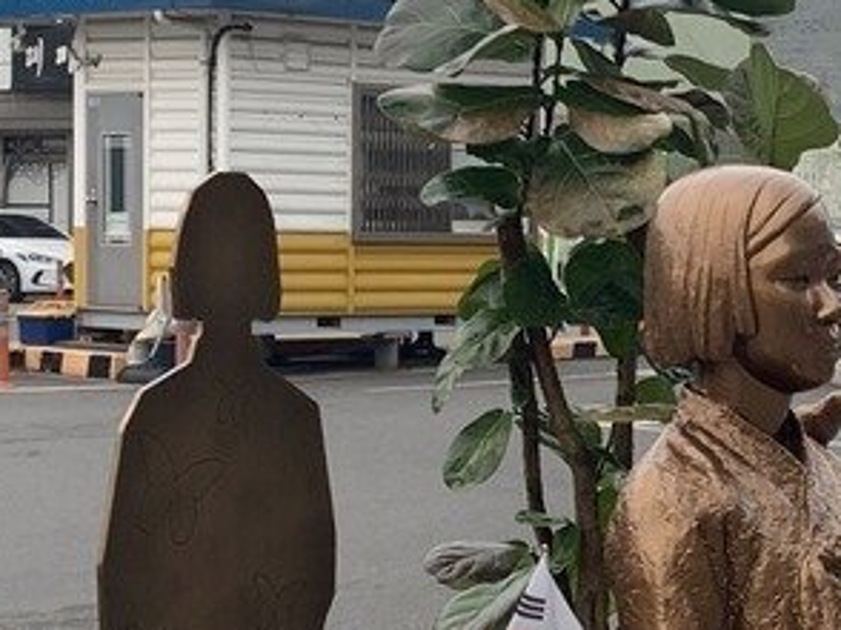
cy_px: 389
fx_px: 3010
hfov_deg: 15.7
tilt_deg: -2.7
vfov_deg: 11.9
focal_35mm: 124
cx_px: 775
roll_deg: -1.6
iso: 50
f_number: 1.8
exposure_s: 1/121
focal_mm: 4.25
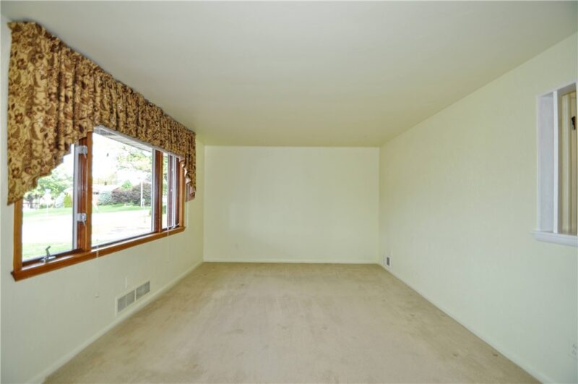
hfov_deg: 100.5
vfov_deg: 77.2
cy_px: 192
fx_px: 240
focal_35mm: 15
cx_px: 289
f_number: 4.5
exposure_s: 1/80
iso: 320
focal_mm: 10
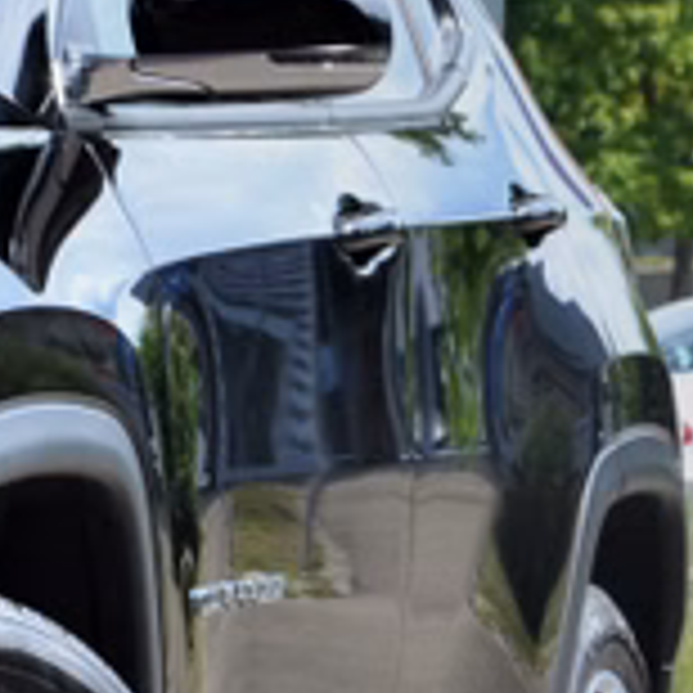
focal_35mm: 384
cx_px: -999
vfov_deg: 4.6
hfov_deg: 4.5
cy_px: 603
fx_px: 8697
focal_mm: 58
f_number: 11
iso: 200
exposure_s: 1/125
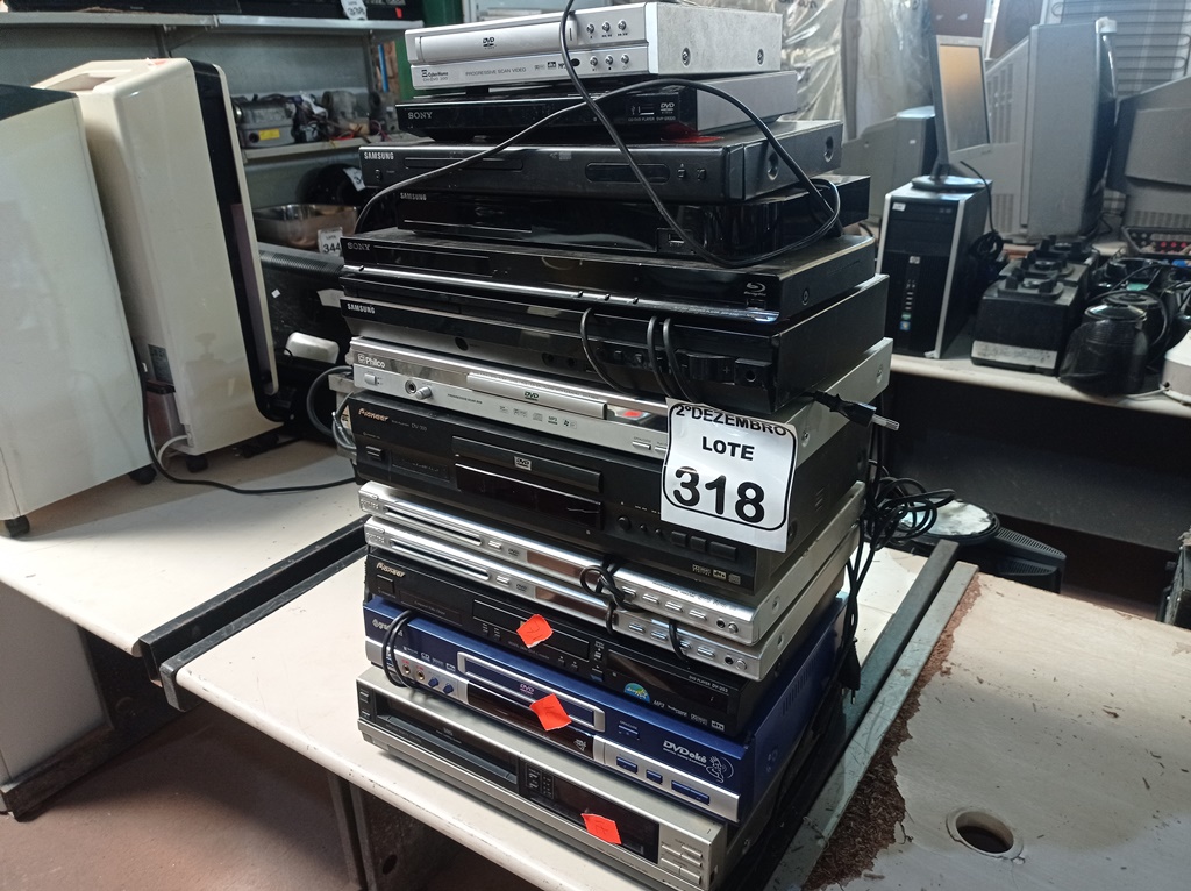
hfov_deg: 63.5
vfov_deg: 49.7
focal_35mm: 28
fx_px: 962
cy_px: 446
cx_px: 596
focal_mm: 4.7
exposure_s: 1/60
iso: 260
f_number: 1.79
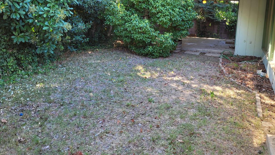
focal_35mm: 35
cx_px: 145
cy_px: 44
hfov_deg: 56.6
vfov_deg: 33.2
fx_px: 255
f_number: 1.8
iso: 64
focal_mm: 5.4
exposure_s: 1/120
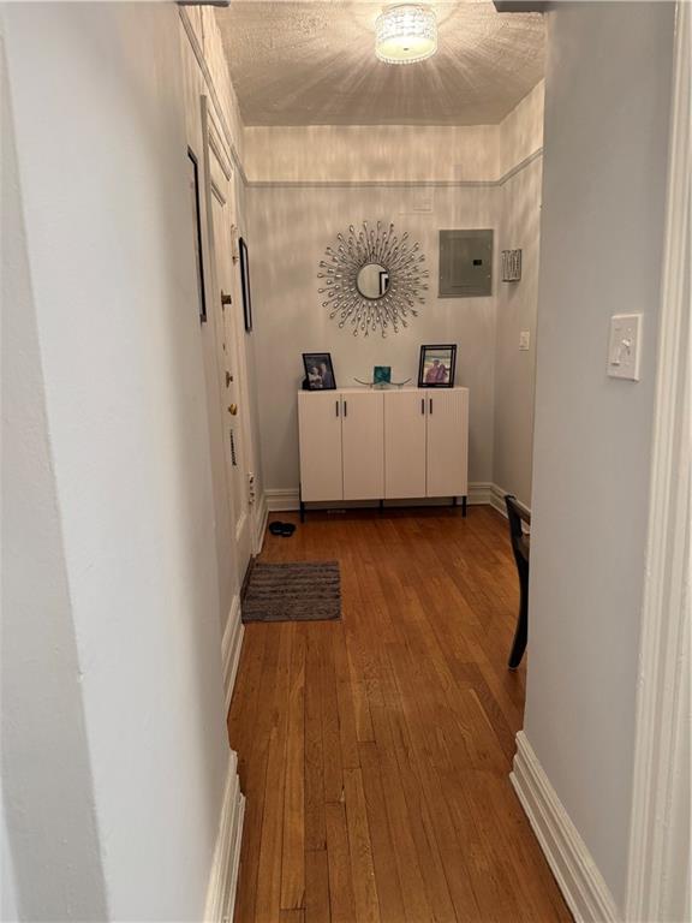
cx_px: 346
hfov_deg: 56.8
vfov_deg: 71.6
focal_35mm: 24
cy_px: 462
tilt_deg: -9.7
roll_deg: +1.2
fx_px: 640
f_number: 1.78
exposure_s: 1/60
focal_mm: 6.76
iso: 160
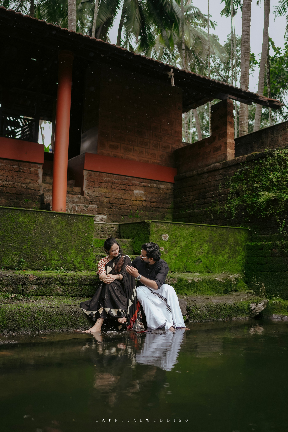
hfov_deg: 37.9
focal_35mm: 35
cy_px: 216
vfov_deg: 54.4
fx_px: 420
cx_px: 144
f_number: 1.8
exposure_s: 1/1600
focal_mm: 35
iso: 640
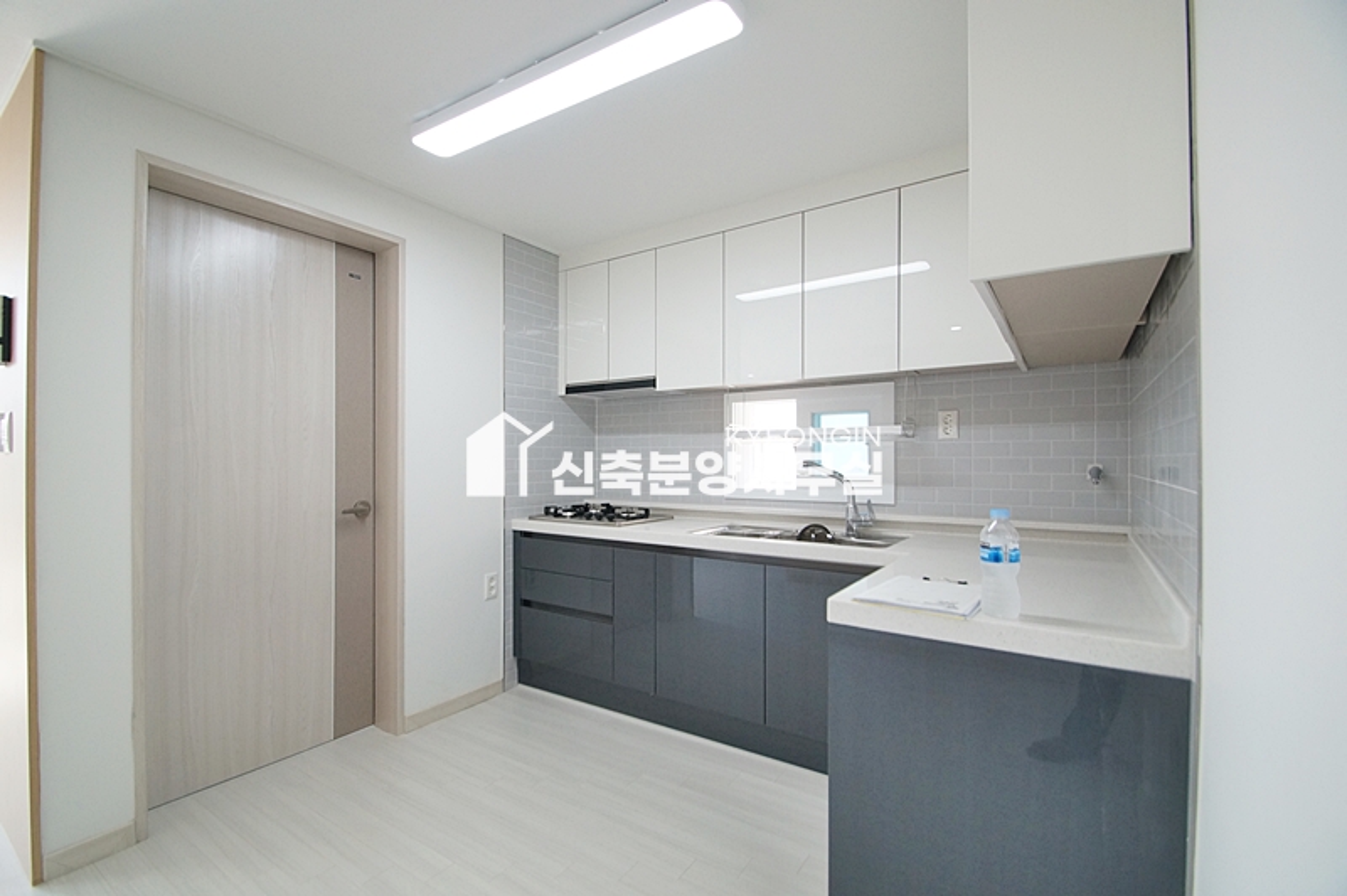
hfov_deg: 100.4
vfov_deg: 77.2
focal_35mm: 15
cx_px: 674
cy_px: 448
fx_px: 561
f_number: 4
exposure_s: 1/200
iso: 800
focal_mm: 10
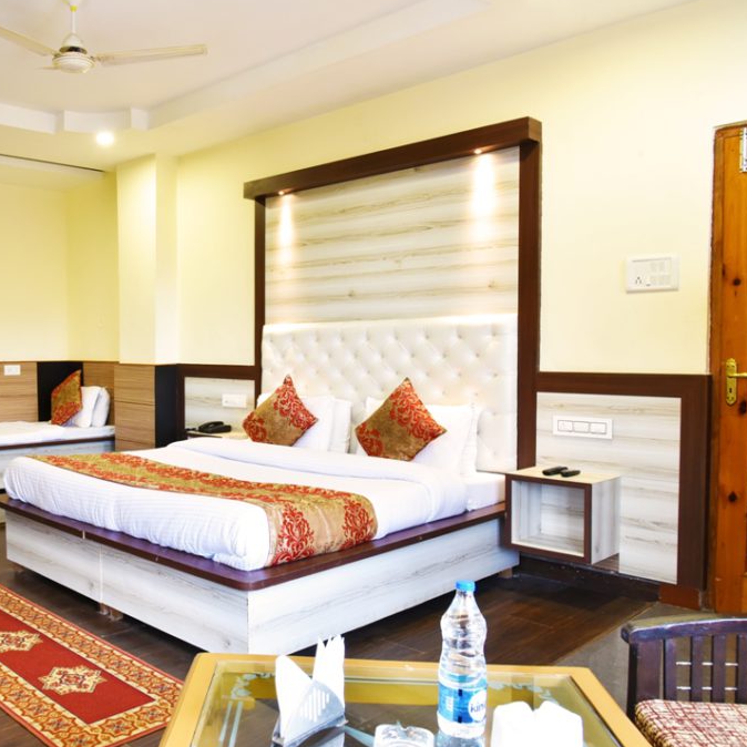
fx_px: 757
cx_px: 221
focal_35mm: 31
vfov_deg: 52.5
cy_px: 374
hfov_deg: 51.1
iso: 1250
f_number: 10
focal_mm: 24
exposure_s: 1/6
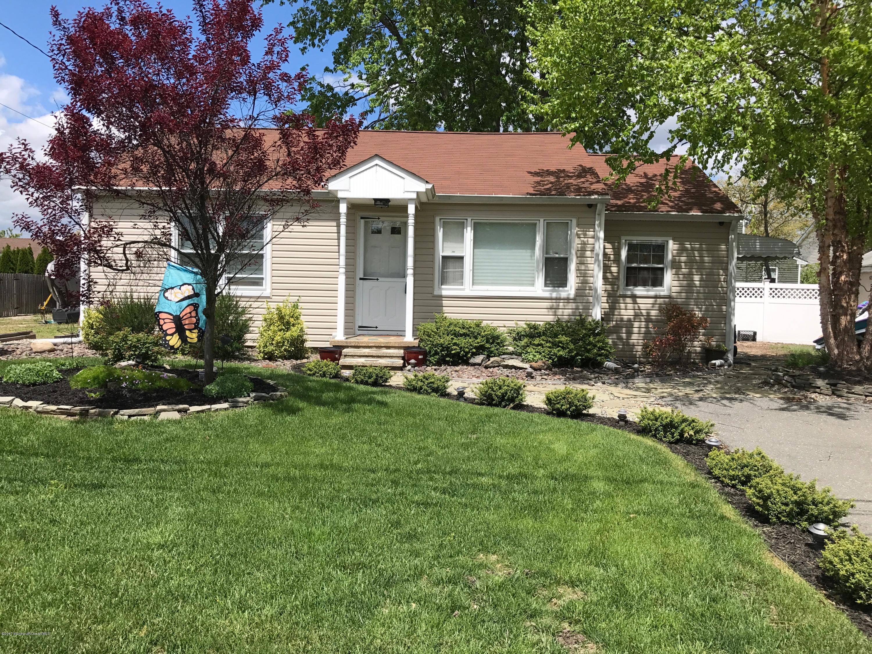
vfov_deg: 49.7
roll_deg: -0.8
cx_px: 436
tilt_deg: -1.8
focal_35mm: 28
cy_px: 327
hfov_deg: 63.4
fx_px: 705
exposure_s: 1/2660
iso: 20
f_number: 1.8
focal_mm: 3.99
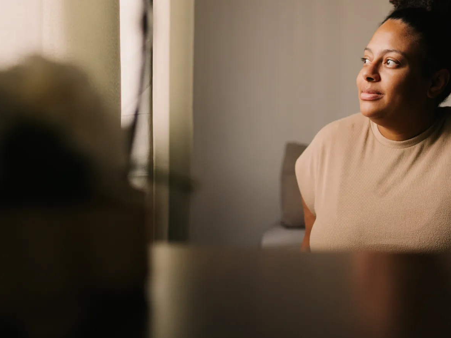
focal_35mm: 55
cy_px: 135
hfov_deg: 34.8
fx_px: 717
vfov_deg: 26.5
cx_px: 281
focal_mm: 35
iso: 640
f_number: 2
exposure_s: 1/320
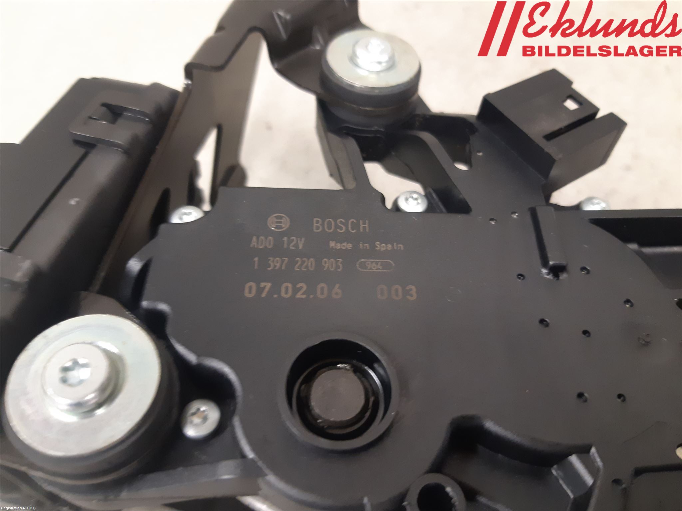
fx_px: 512
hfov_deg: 67.3
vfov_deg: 53.1
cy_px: 256
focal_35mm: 26
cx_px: 341
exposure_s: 1/25
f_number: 1.7
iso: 250
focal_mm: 3.93
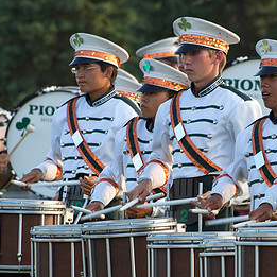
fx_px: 5867
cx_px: 255
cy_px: 180
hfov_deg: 2.7
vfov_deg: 2.7
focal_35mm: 648
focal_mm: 240
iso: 640
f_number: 9
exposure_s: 1/320
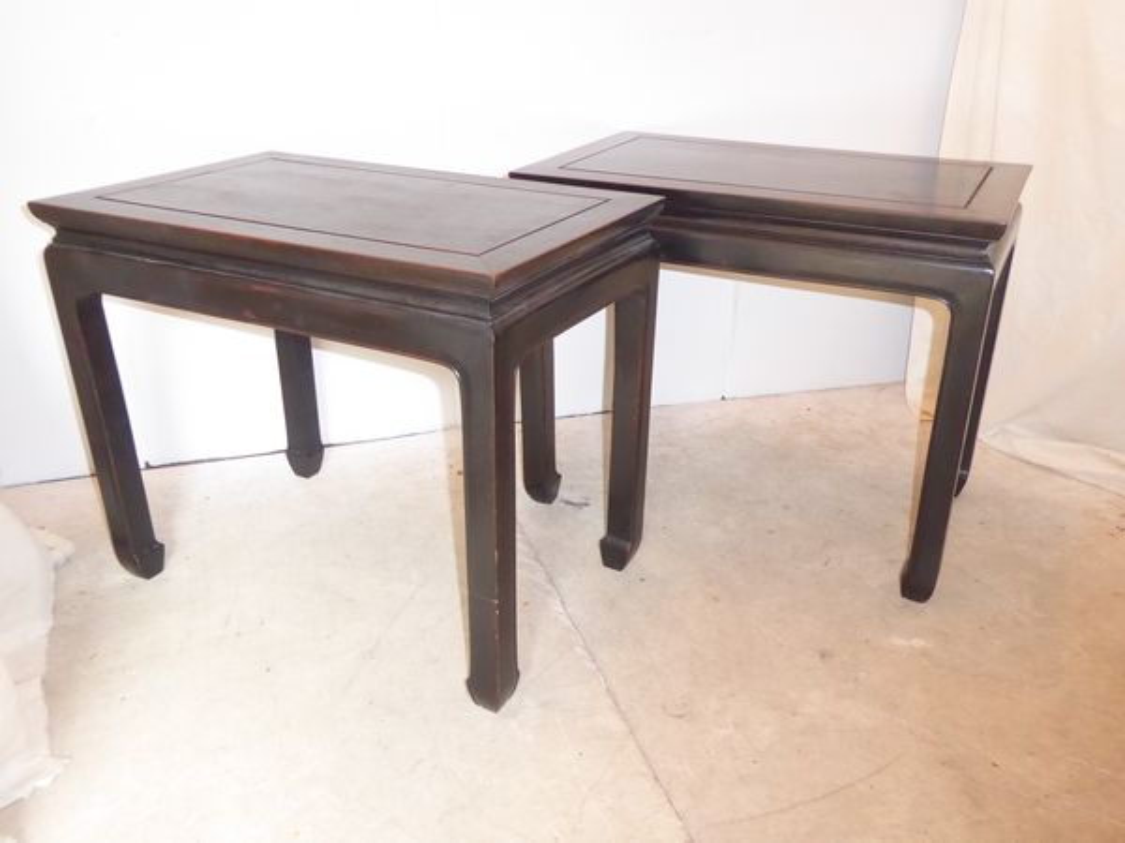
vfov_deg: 45.4
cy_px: 422
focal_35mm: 31
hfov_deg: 58.4
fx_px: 1007
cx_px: 562
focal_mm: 5.4
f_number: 3.5
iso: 800
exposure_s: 1/60
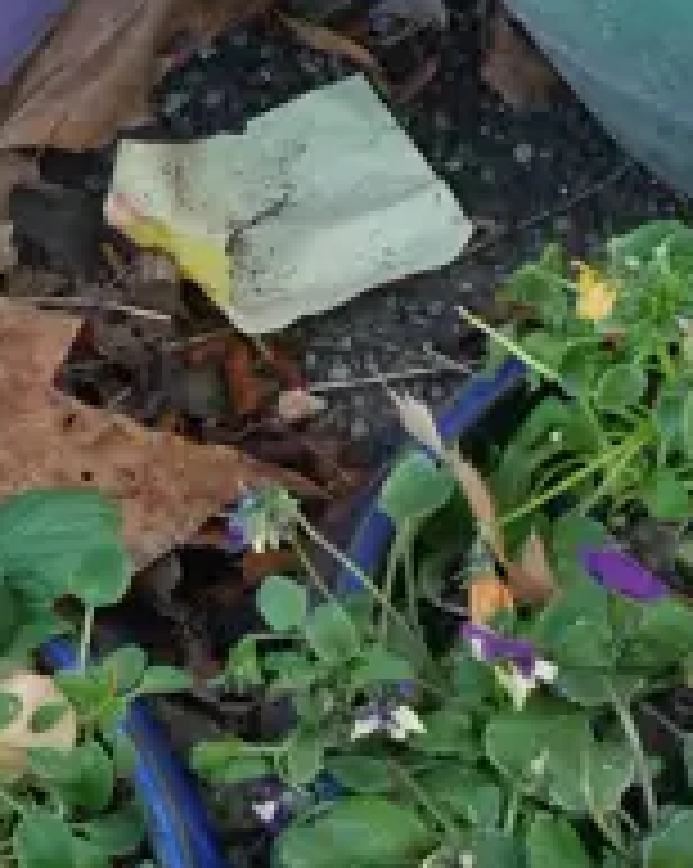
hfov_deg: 7.8
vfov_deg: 9.5
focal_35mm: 197
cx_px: 423
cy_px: -418
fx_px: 5059
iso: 400
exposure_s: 1/60
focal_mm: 19
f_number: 4.1
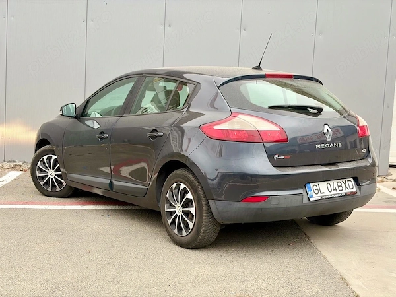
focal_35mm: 52
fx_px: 595
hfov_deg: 36.8
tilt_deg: -4.7
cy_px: 148
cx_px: 198
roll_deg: -2.8
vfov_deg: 28.0
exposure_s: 1/122
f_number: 1.6
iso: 40
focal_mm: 5.96
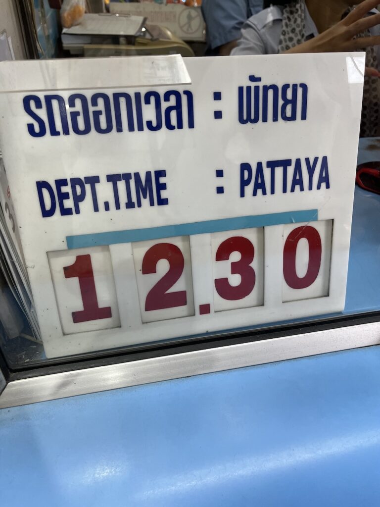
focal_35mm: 26
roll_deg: -1.8
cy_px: 254
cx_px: 190
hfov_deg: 53.1
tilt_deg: -37.4
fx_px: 381
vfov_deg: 67.3
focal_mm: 5.1
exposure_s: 1/100
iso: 80
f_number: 1.6
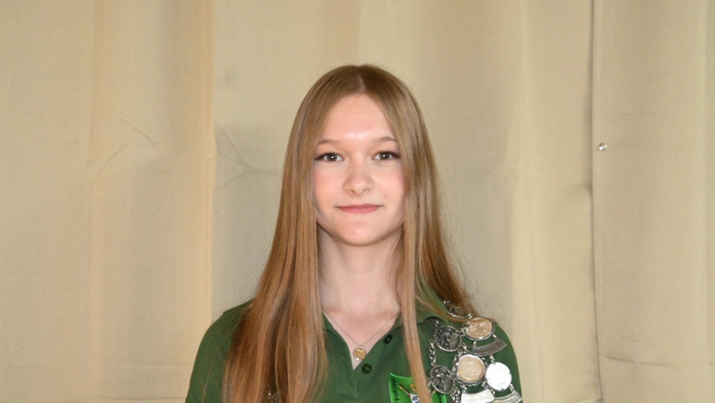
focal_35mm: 63
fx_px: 1195
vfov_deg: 19.1
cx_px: 358
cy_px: 235
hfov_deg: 33.3
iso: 1800
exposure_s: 1/60
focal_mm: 40
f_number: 5.6
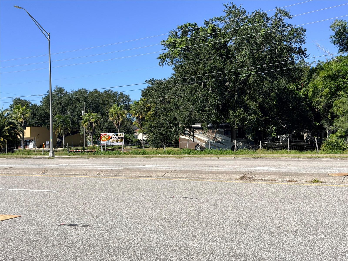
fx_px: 483
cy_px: 130
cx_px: 174
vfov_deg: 30.3
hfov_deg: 39.7
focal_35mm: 48
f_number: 1.78
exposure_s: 1/6024
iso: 64
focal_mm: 6.76
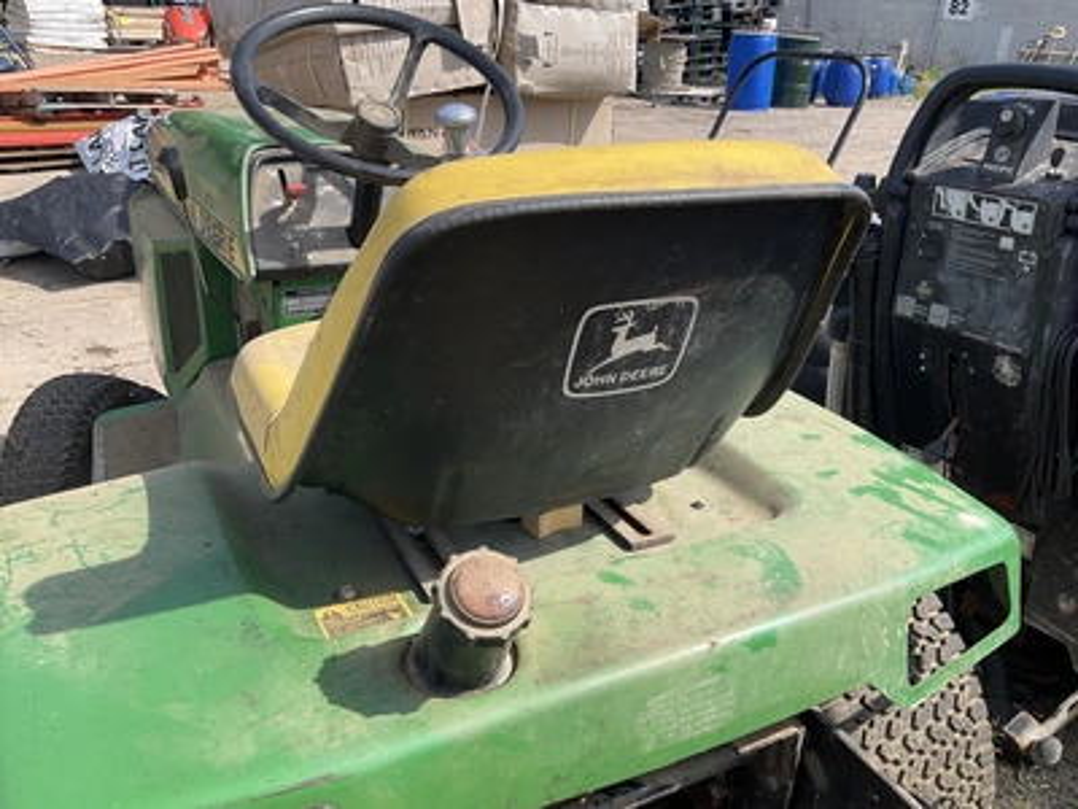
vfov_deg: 48.2
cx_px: 539
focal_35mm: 29
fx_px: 903
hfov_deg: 61.7
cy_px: 404
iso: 25
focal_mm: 3
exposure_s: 1/898
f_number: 1.8
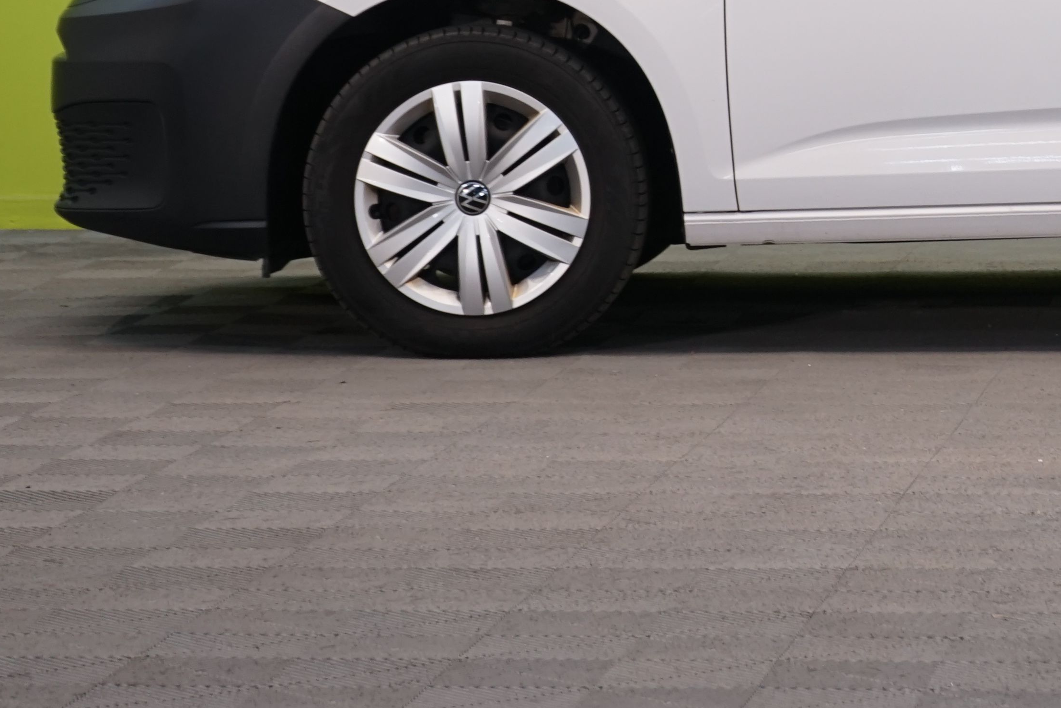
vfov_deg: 7.3
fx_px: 5511
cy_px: -117
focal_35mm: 187
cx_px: 1313
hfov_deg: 10.8
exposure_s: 1/40
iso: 500
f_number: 5.6
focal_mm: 69
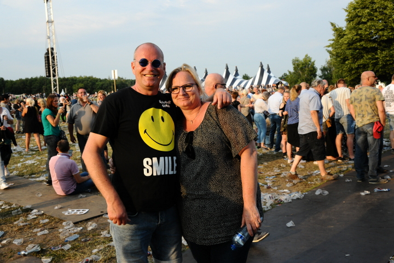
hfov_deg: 55.8
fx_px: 372
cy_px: 132
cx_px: 197
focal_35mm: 34
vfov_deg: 38.9
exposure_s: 1/800
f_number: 8
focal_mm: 34
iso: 1250
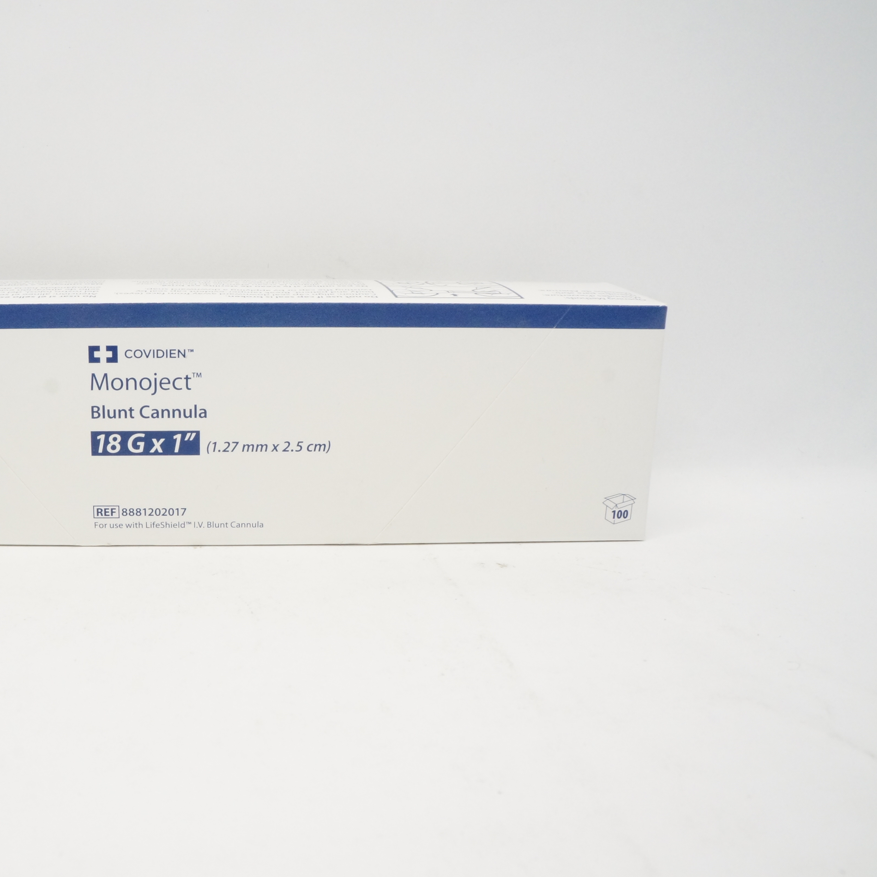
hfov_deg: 45.6
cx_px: 224
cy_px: 434
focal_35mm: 35
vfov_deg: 47.2
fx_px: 1003
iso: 1600
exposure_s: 1/30
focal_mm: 18
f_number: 13
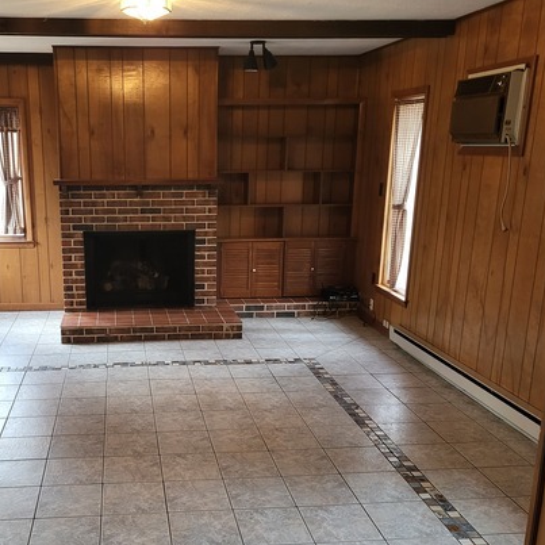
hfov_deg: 43.2
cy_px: 337
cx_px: 181
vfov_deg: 43.6
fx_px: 677
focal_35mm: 38
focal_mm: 5.4
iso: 320
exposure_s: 1/40
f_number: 1.8
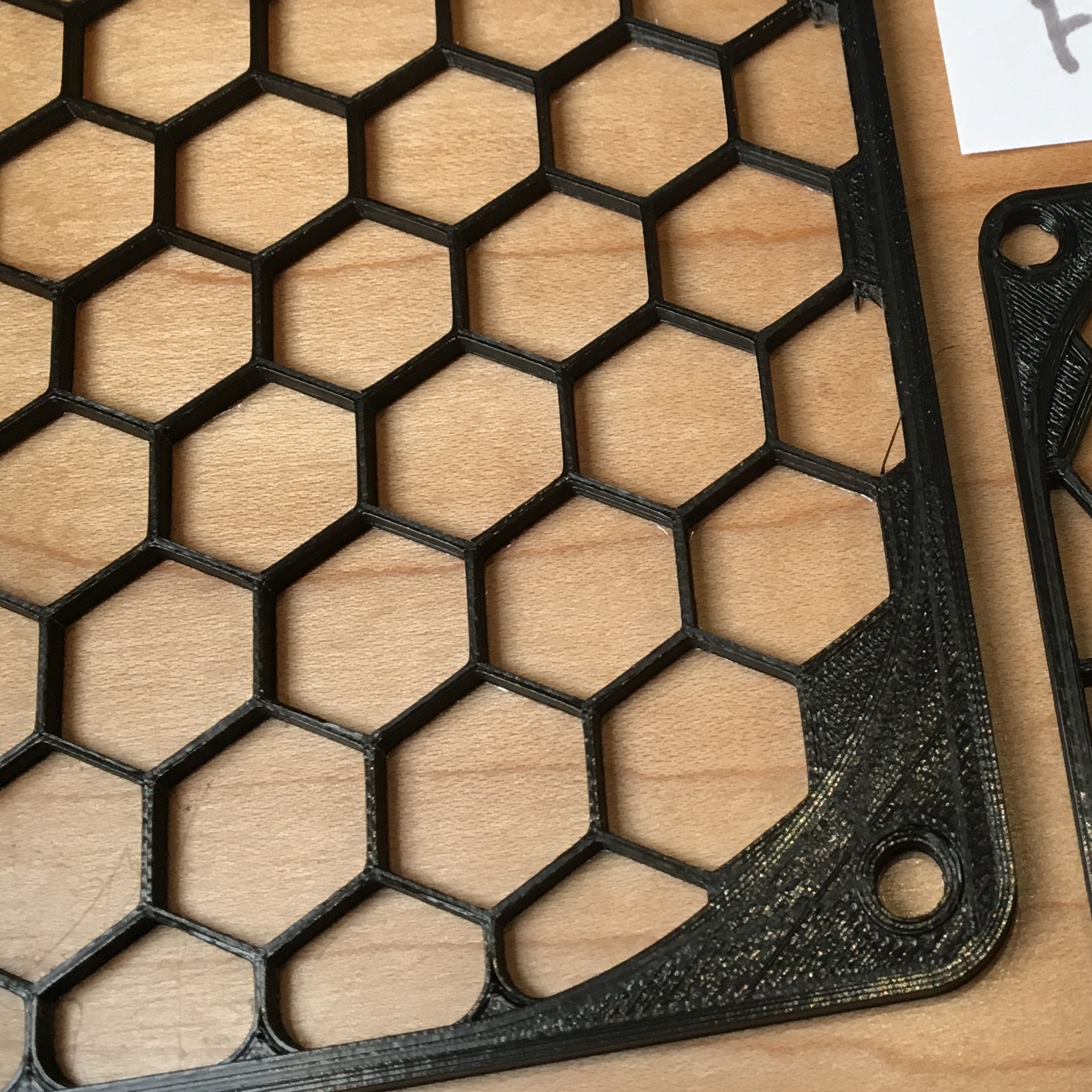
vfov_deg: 29.9
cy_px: 244
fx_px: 1999
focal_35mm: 56
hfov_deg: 29.5
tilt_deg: -62.7
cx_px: 949
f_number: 2.2
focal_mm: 4.15
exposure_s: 1/30
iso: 32
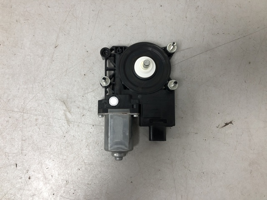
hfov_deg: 63.4
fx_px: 216
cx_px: 134
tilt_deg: -86.2
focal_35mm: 28
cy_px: 100
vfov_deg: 49.7
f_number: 1.8
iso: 32
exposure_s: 1/25
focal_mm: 4
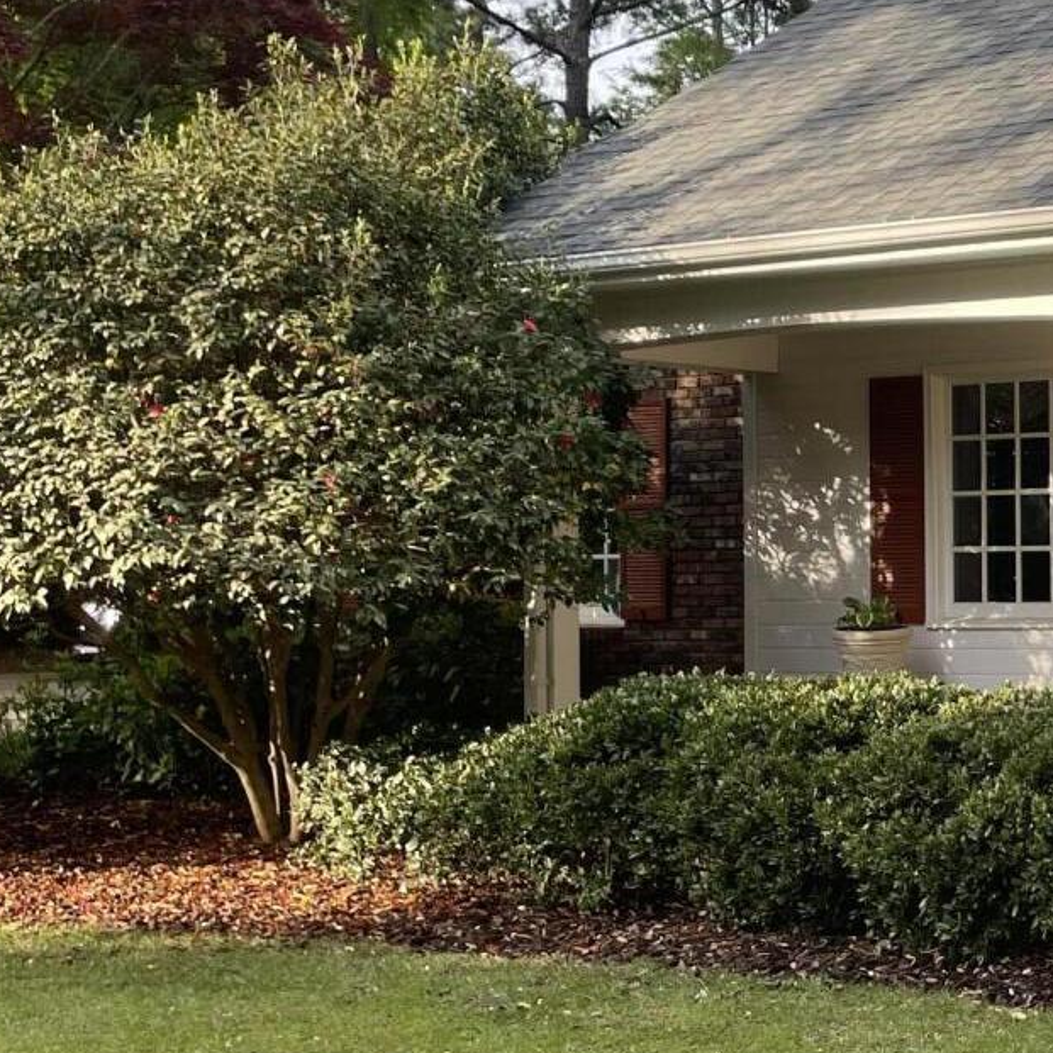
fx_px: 2547
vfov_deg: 23.4
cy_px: 505
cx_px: 1484
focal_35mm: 74
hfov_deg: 20.6
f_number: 1.6
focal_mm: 4.2
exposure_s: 1/636
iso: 32
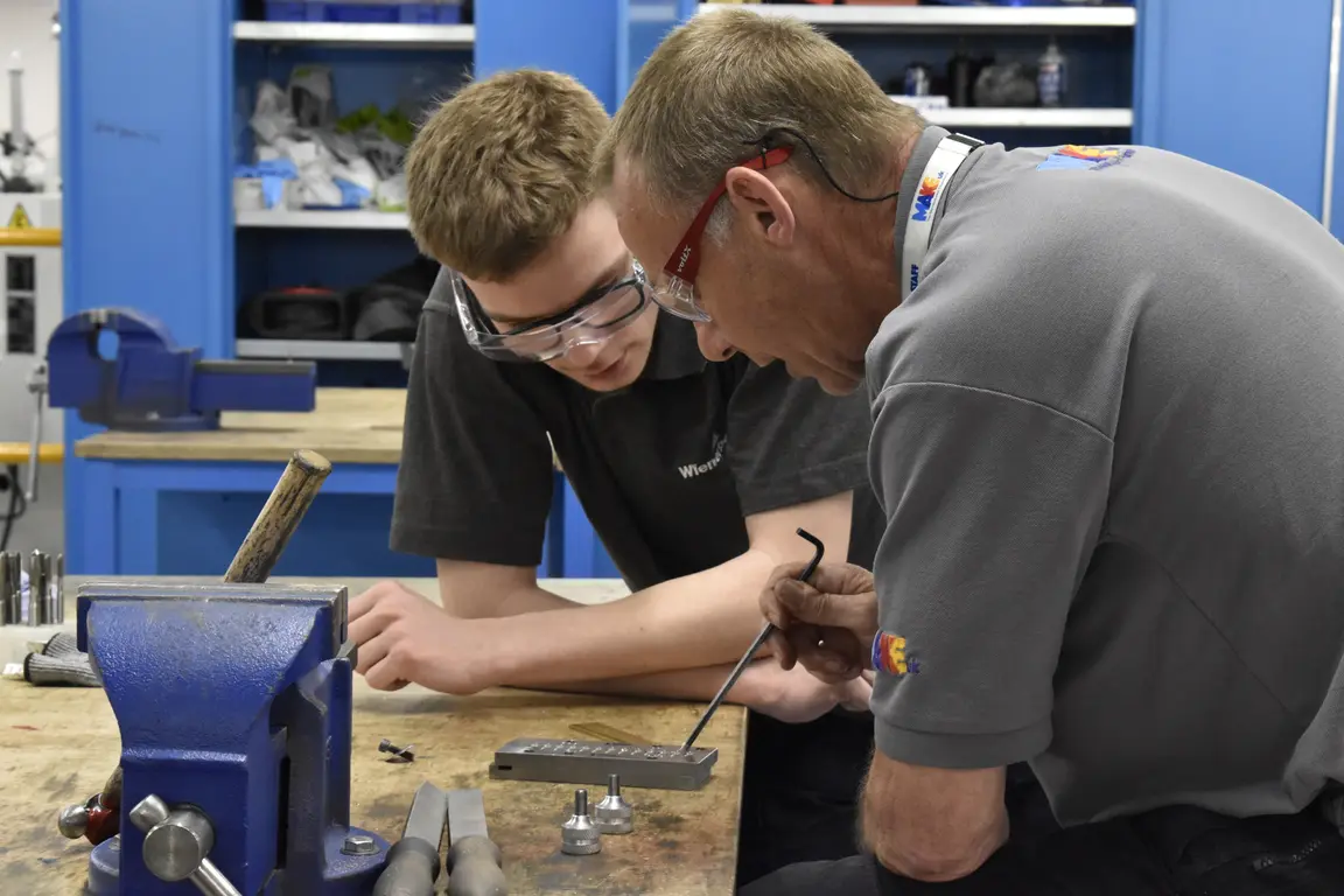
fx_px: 3080
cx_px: 672
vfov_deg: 16.6
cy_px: 448
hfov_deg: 24.6
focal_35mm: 82
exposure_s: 1/100
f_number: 9
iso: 4500
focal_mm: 55
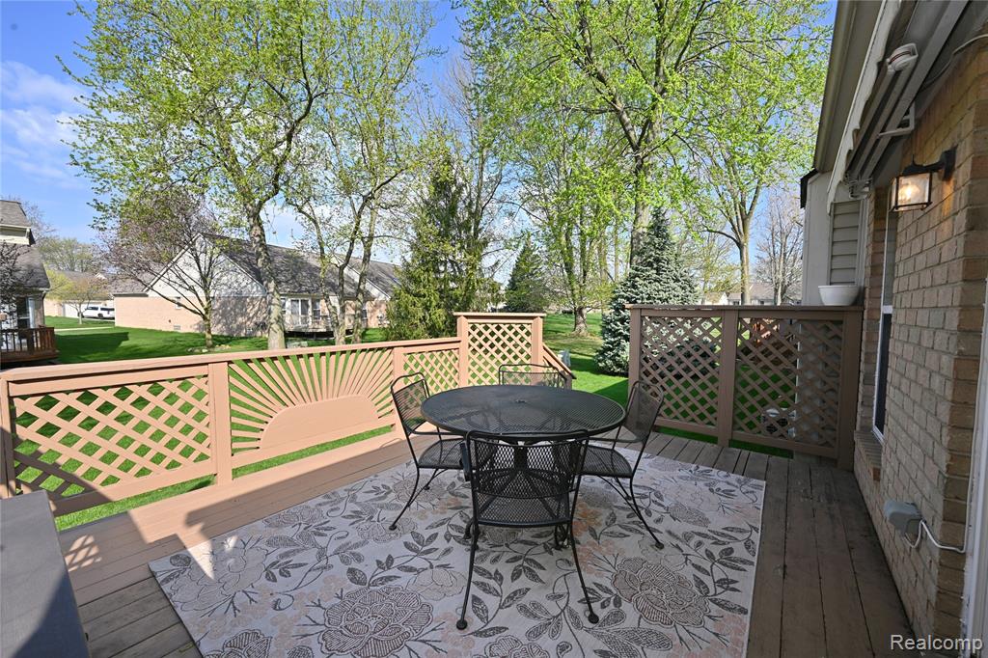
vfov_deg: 81.2
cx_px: 494
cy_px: 329
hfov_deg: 104.3
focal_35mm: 14
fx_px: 384
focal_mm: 14
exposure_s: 1/200
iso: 110
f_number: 10
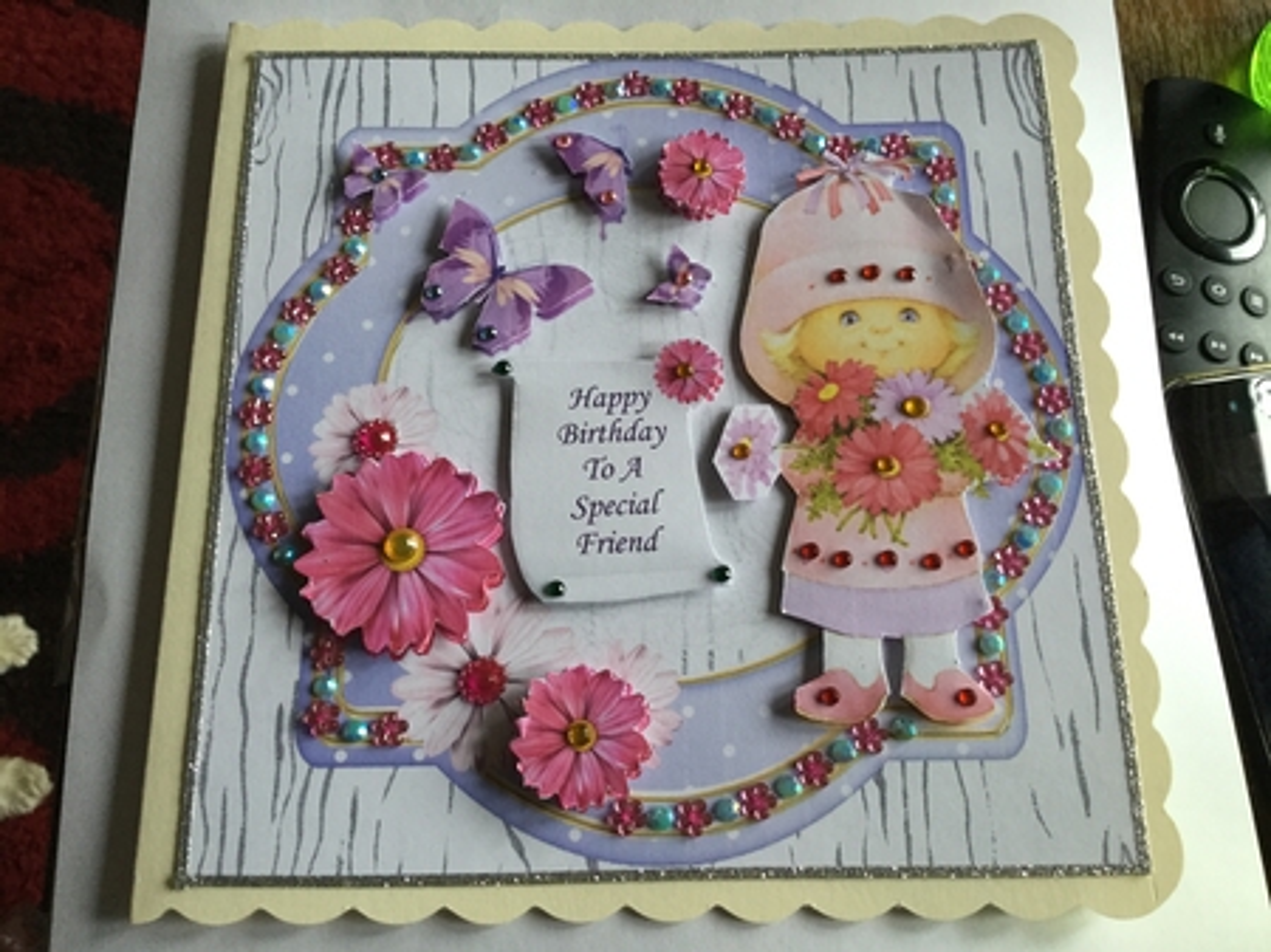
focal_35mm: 31
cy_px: 476
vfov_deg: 45.4
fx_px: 1138
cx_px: 636
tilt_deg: -72.2
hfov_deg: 58.4
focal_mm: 3.3
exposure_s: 1/33
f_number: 2.4
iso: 125
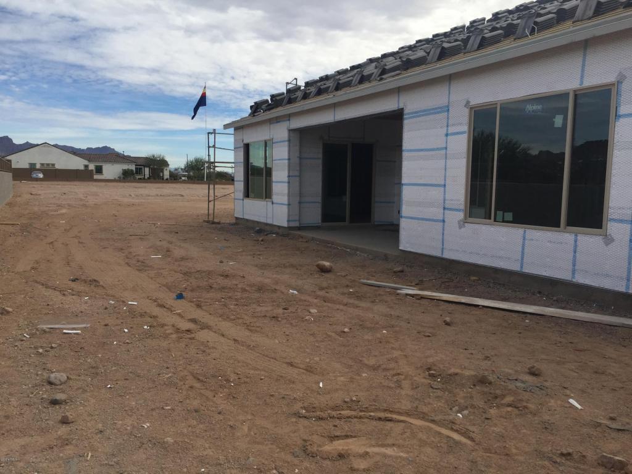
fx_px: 529
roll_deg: -2.0
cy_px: 237
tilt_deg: -6.9
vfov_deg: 48.2
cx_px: 316
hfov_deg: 61.7
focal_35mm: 29
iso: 32
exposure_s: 1/2326
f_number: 2.2
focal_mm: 4.15
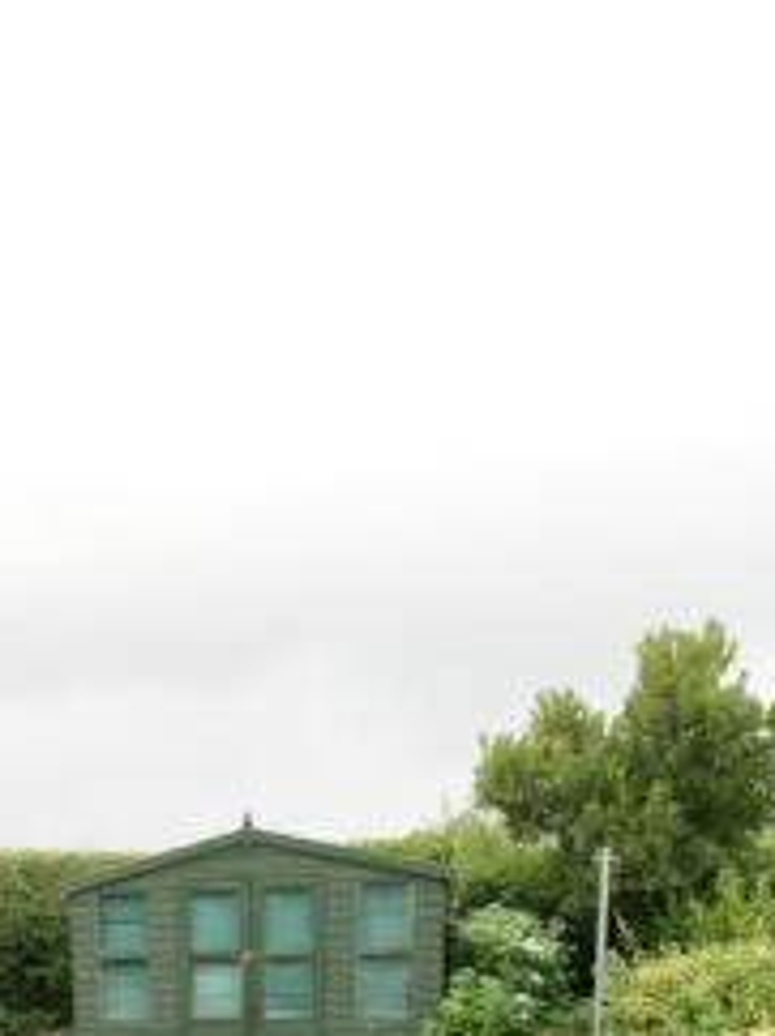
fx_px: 1166
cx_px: 88
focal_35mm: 39
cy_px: 893
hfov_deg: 34.8
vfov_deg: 44.4
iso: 100
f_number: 4.5
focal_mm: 10
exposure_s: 1/160
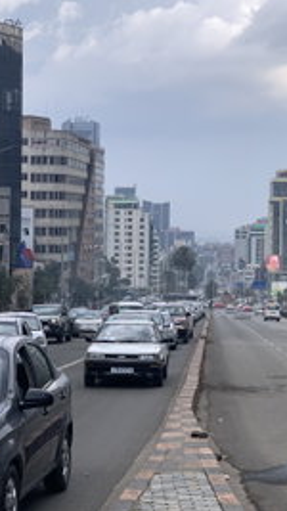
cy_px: 226
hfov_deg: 14.2
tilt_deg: +0.2
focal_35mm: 85
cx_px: 199
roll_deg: -1.2
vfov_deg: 25.0
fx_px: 1151
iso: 16
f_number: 2.4
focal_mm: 6
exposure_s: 1/461
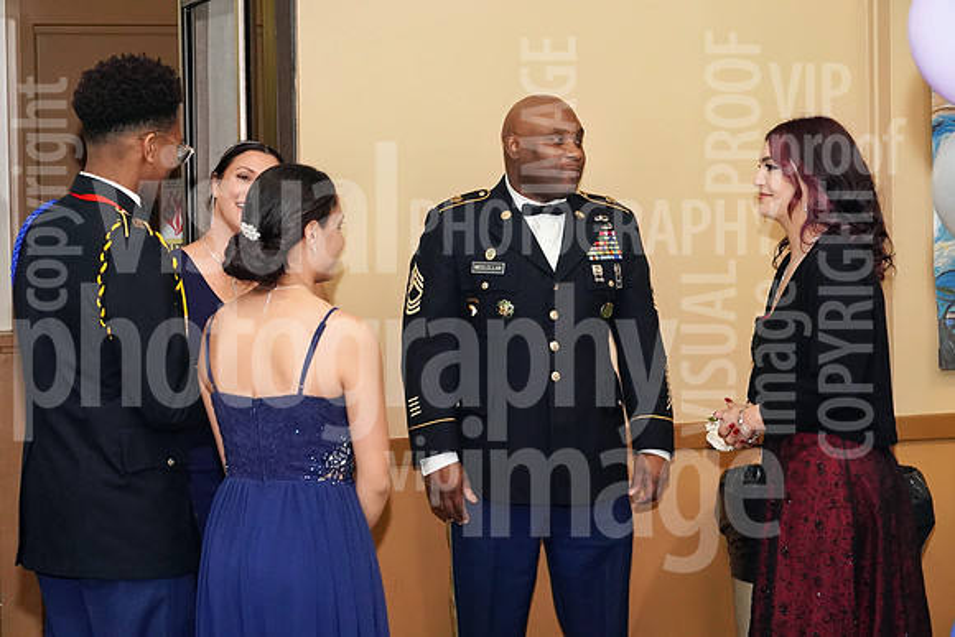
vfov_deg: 13.2
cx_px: 478
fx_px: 2746
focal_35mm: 104
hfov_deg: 19.7
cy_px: 318
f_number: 7.1
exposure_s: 1/80
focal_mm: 69
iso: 3200
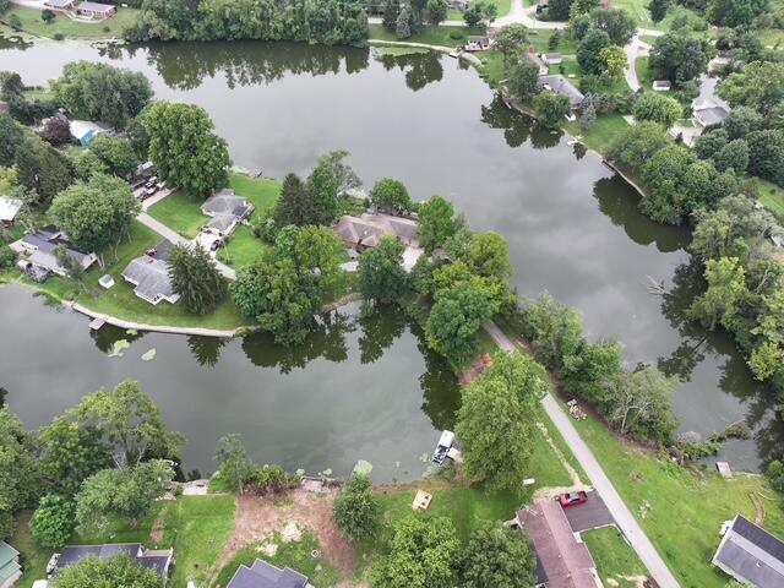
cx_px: 392
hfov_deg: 71.6
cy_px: 294
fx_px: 544
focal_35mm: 24
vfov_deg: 56.8
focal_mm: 12.29
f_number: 2.8
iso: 100
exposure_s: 1/160
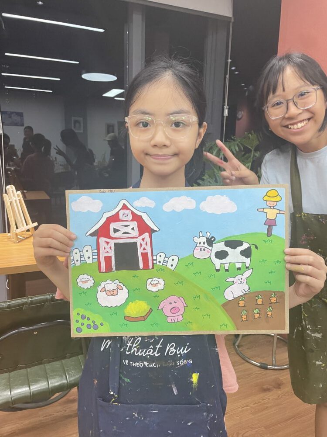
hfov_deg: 53.1
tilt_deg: -10.8
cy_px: 218
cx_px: 164
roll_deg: -0.9
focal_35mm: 26
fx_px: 327
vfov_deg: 67.3
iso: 125
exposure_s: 1/100
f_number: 1.6
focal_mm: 4.2
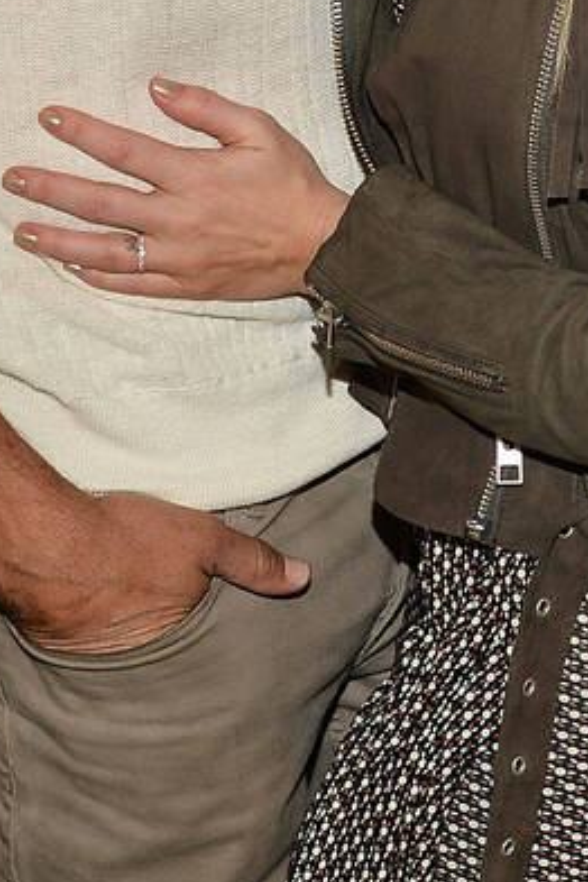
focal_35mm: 97
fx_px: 2376
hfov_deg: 14.1
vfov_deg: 19.5
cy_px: -250
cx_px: 303
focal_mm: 34
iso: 800
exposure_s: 1/160
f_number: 9
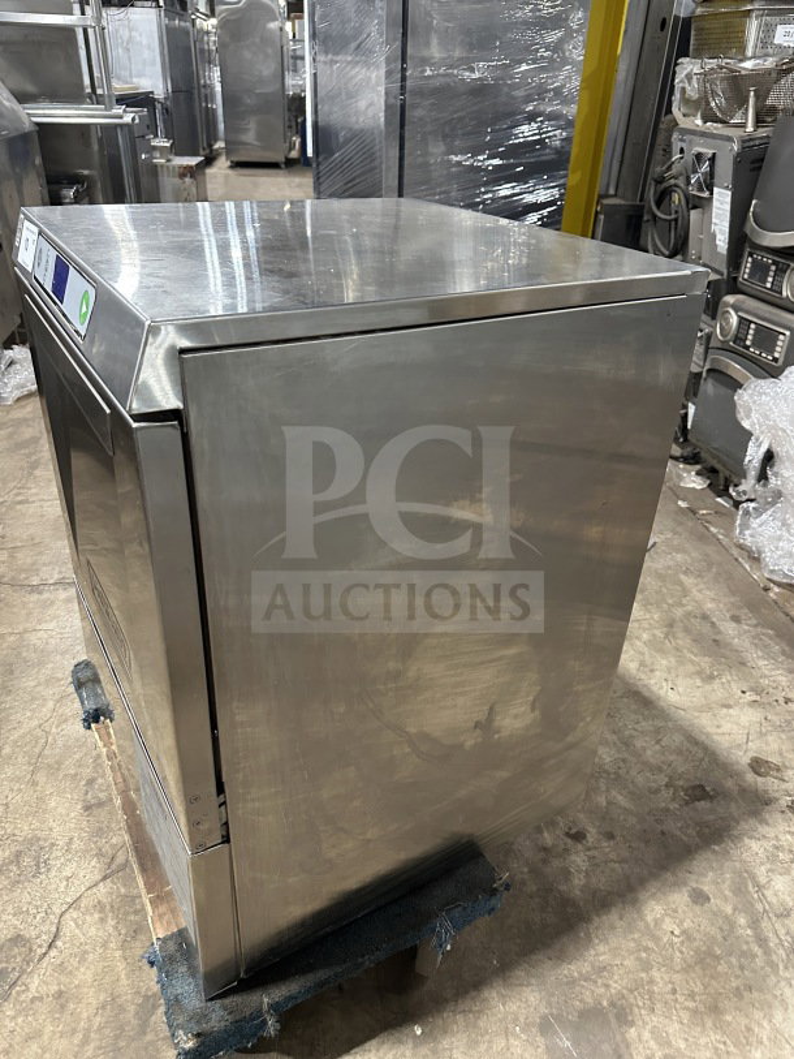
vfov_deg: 71.6
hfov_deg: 56.8
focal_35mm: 24
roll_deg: -3.8
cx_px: 397
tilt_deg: -31.2
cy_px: 530
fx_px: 734
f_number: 1.78
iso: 640
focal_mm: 6.86
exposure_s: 1/60
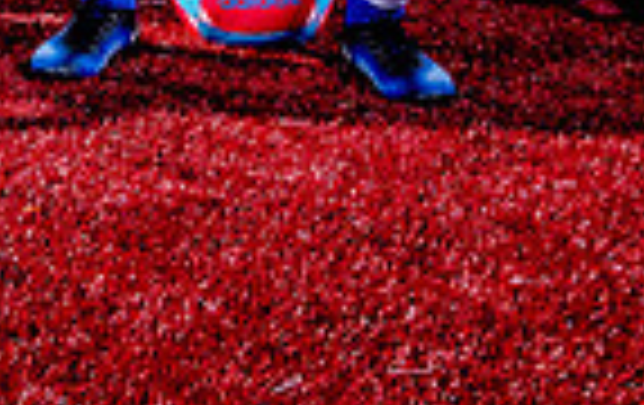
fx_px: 2286
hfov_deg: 14.8
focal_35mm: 130
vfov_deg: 9.4
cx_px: -357
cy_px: -460
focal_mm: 28
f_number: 9.5
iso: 100
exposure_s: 1/125
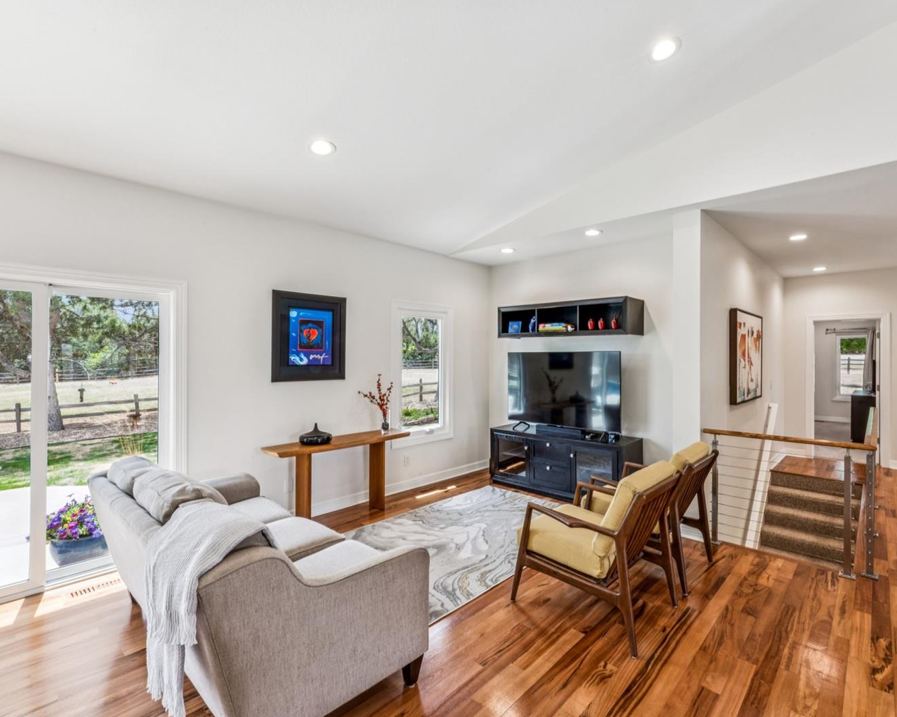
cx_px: 490
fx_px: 425
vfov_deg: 80.4
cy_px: 355
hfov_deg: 92.9
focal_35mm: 16
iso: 100
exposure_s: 1/2
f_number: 22
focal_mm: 14
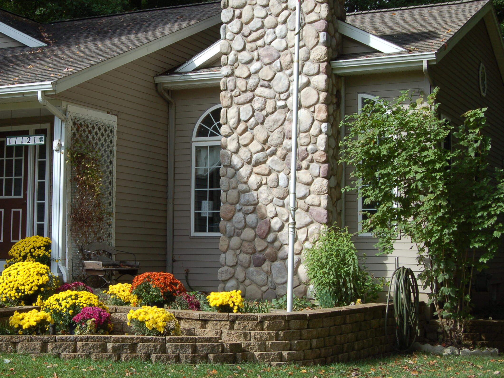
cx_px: 166
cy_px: 176
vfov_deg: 22.6
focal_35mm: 65
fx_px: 946
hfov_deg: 29.6
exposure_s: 1/250
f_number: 8
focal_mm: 32
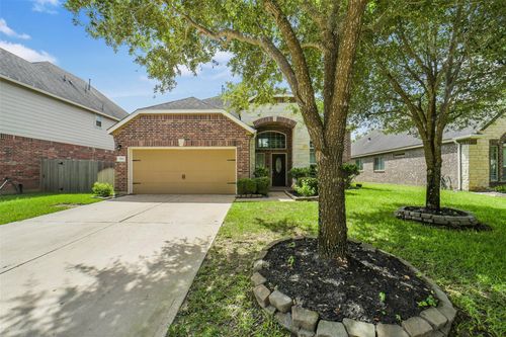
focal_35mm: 14
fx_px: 197
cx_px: 253
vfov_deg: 81.2
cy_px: 168
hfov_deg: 104.3
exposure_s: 1/1600
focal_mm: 14
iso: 500
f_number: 5
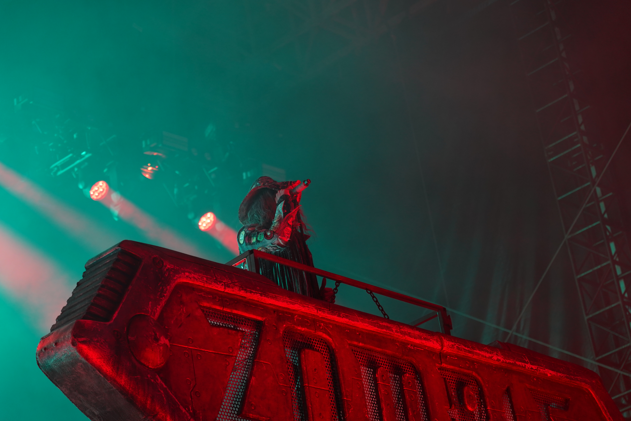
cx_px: 316
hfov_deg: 19.5
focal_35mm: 105
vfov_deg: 13.0
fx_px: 1840
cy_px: 210
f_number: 4
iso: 1250
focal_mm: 105
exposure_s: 1/125
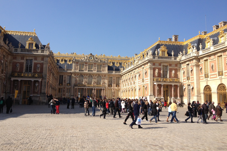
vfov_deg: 35.9
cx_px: 112
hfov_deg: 51.9
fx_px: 233
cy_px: 69
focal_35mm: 37
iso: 50
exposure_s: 1/1534
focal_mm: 4.28
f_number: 2.4
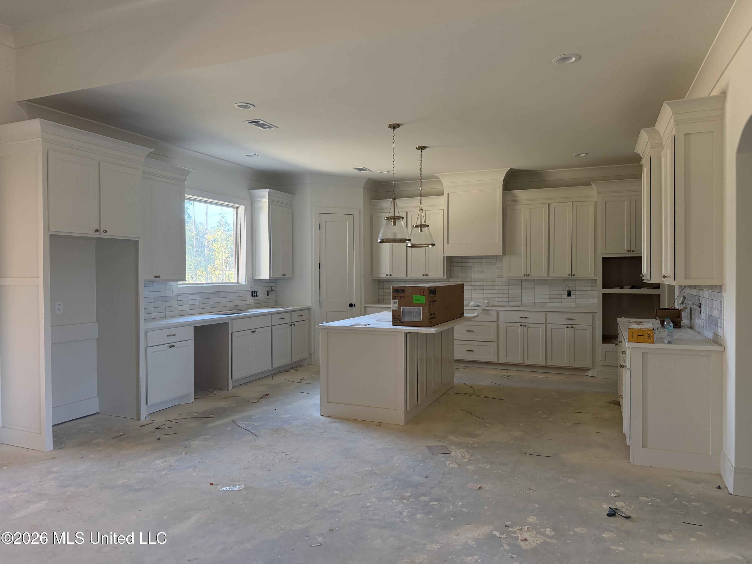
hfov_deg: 71.6
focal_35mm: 24
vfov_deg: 56.8
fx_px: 521
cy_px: 282
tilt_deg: -2.2
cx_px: 376
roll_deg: +0.3
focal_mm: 6.76
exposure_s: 1/84
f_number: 1.78
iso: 200
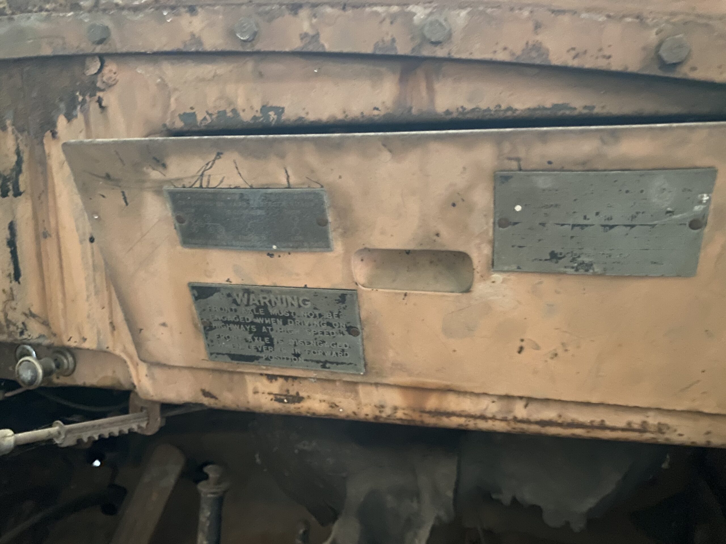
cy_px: 272
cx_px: 363
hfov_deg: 67.3
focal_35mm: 26
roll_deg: +0.9
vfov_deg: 53.1
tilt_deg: -11.3
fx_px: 545
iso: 500
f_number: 1.8
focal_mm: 4.25
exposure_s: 1/9
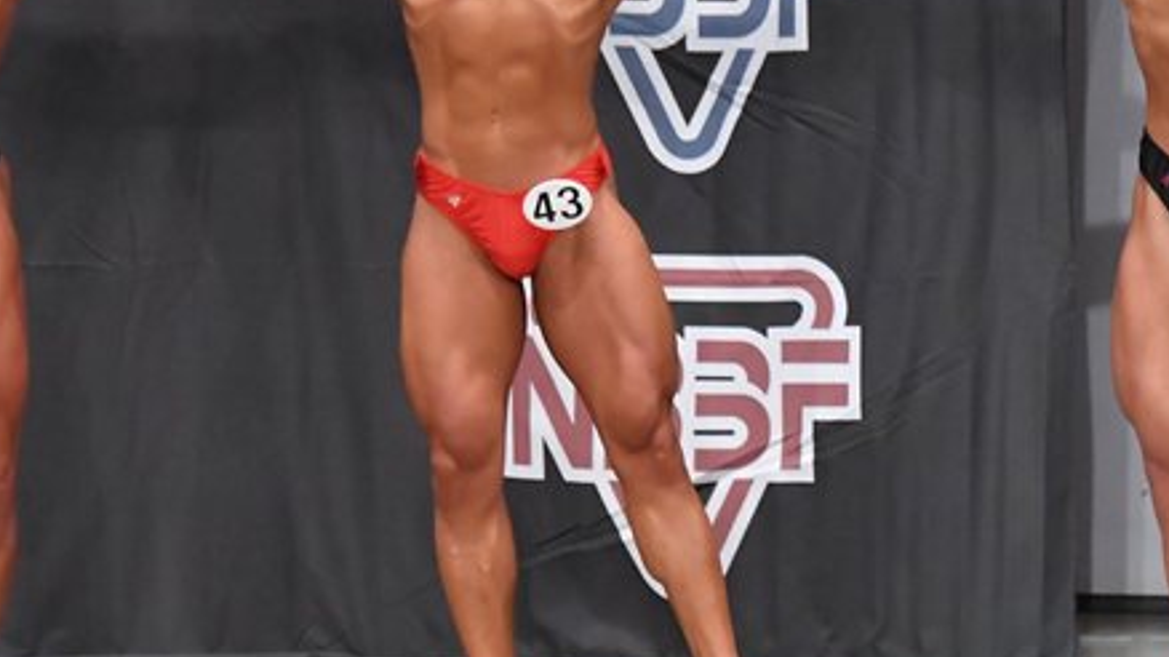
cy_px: 224
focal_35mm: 402
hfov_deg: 5.4
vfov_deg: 3.0
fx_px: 12456
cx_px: 906
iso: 6400
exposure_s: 1/400
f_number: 5.6
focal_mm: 145
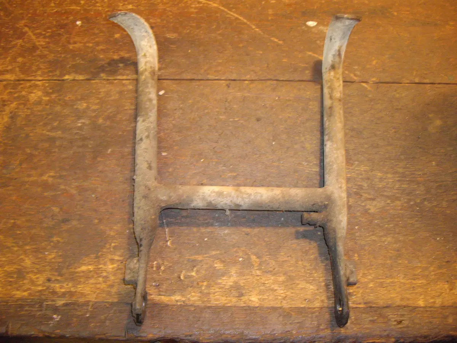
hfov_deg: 49.0
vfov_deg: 37.7
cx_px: 228
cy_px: 172
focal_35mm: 38
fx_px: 502
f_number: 2.8
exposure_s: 1/40
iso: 400
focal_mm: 7.9
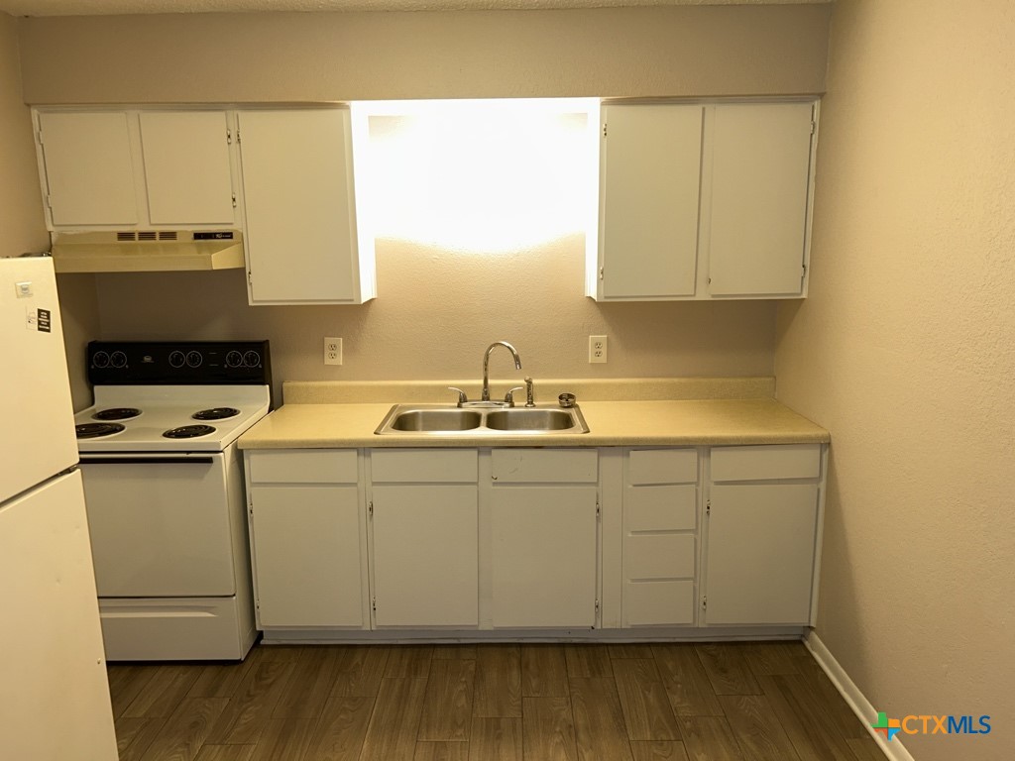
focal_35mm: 26
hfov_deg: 67.3
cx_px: 508
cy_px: 380
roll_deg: +0.0
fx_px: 762
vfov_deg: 53.1
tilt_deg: -11.0
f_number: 1.5
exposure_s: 1/24
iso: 64
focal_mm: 5.7
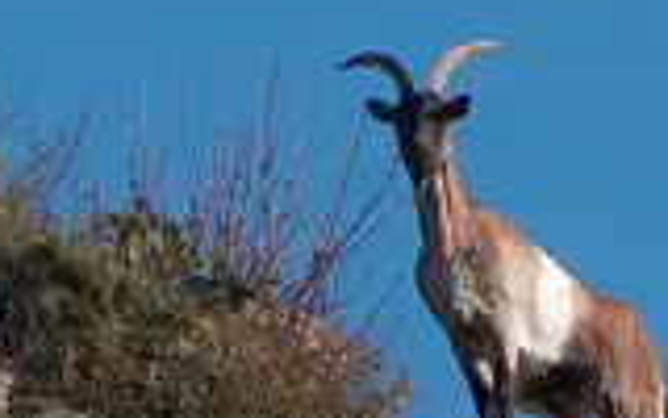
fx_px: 14309
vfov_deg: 1.7
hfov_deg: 2.7
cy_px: 405
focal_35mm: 786
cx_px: 514
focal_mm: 61
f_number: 5.2
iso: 200
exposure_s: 1/840
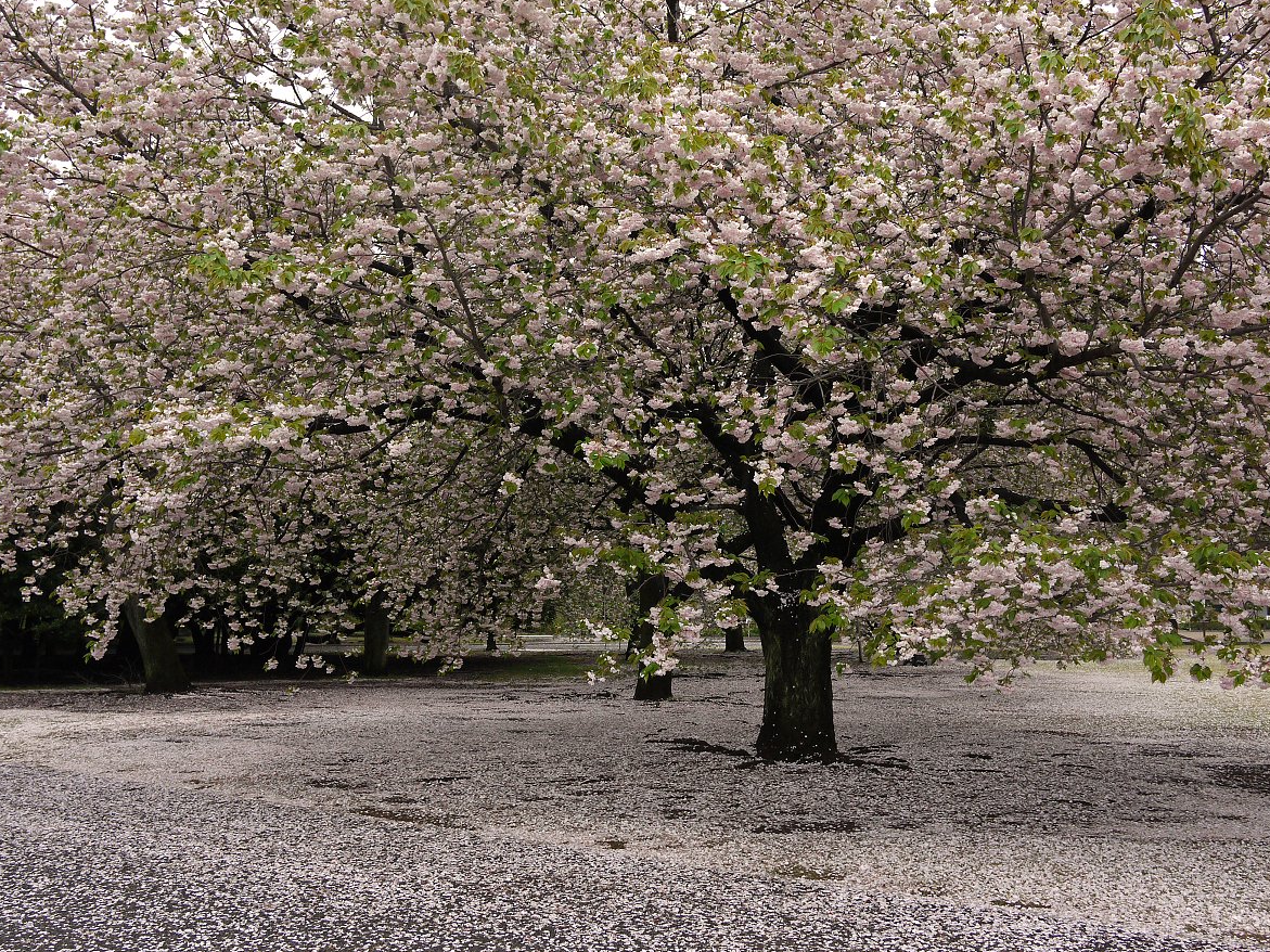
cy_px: 466
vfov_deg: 35.1
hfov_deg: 45.8
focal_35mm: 41
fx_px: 1504
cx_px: 633
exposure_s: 1/160
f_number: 6.3
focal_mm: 20
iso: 400
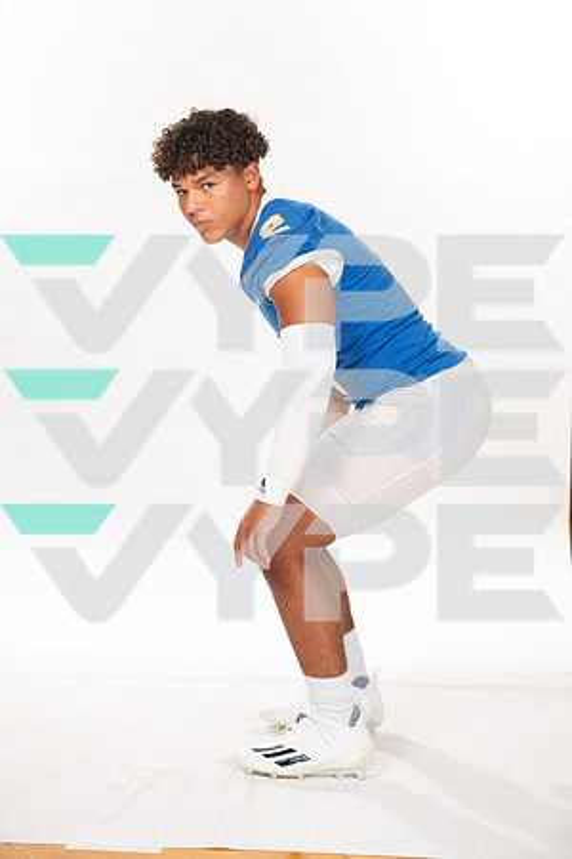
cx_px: 286
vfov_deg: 31.0
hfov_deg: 20.9
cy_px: 430
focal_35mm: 65
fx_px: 1549
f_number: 7.1
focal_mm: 65
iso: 800
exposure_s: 1/320
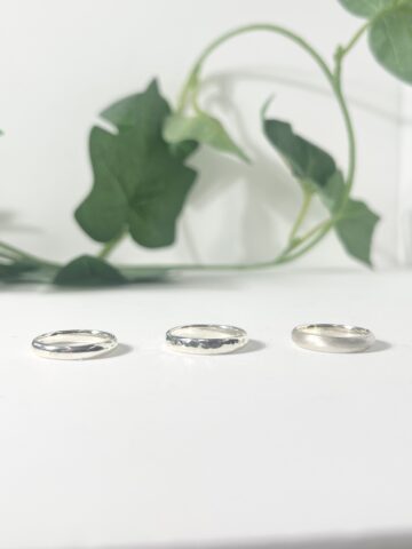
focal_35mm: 26
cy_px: 274
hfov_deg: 53.1
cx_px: 206
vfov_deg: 67.3
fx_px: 413
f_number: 1.5
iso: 50
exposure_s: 1/2841
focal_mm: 5.7
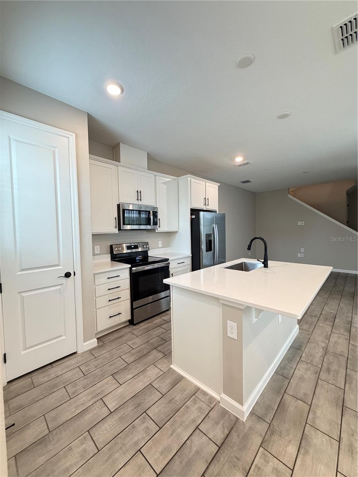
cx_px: 179
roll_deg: +2.0
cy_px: 238
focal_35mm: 14
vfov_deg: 102.1
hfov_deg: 85.7
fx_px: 193
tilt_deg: -1.9
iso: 500
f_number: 2.2
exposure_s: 1/60
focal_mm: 2.22
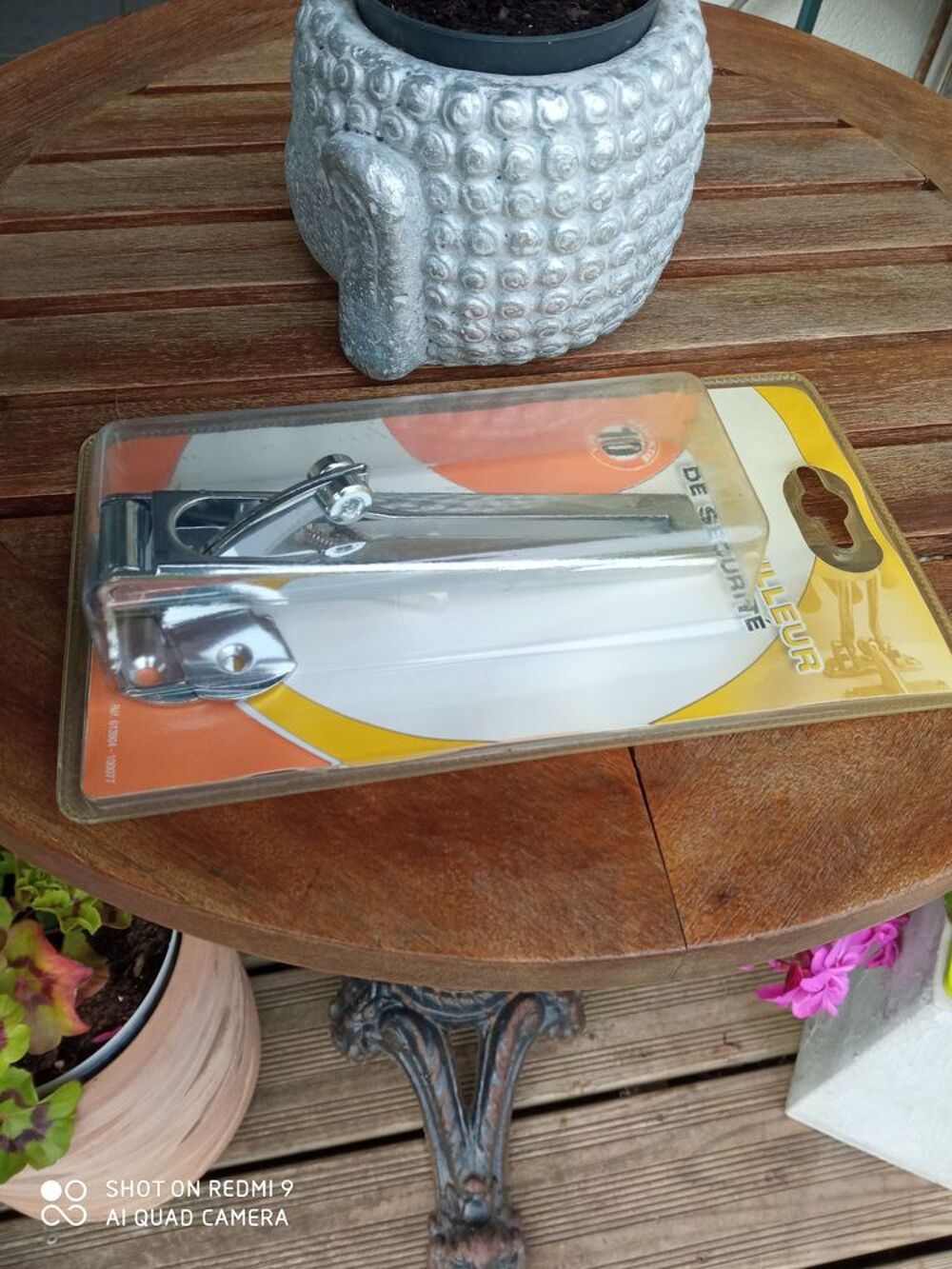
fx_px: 990
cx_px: 476
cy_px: 634
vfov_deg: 65.3
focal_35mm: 27
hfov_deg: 51.4
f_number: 2.2
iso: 118
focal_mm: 3.79
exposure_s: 1/160
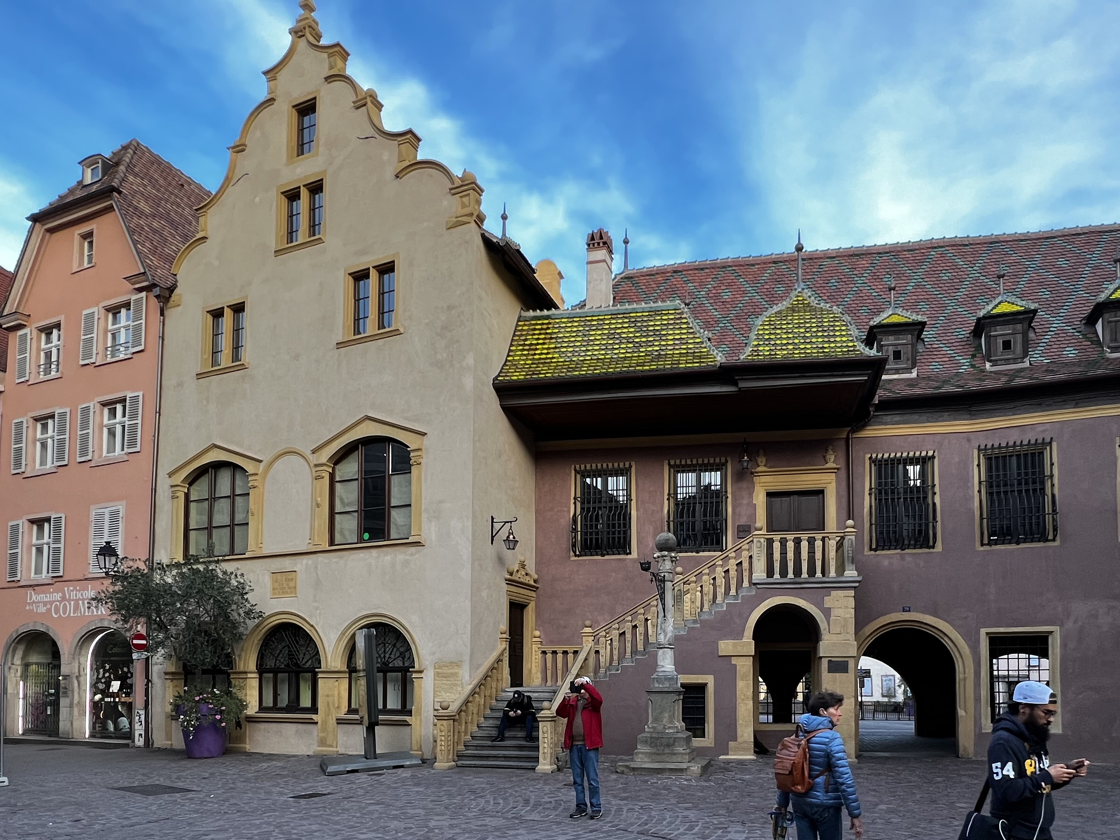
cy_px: 658
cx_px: 649
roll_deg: +0.3
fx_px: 712
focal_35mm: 22
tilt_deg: +1.7
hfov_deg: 75.9
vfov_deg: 57.1
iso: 100
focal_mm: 1.57
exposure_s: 1/99
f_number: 1.8
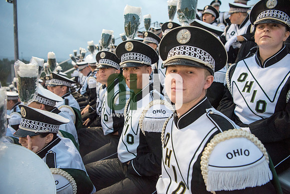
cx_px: 145
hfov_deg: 73.7
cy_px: 97
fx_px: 193
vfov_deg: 53.2
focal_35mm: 24
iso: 2000
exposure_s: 1/320
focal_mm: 24
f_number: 3.2
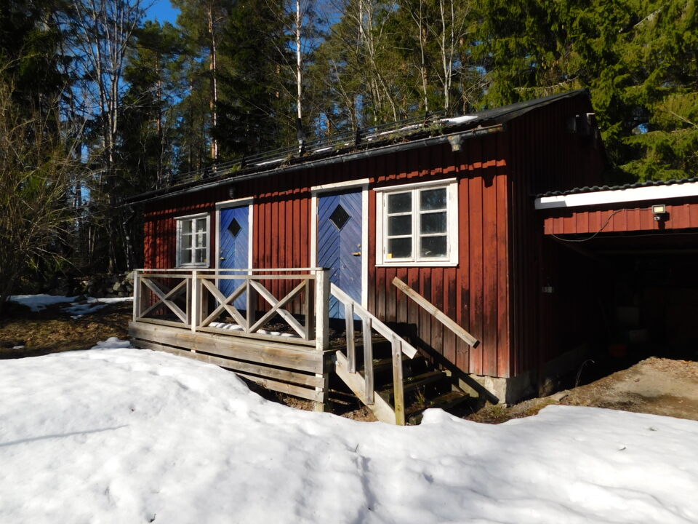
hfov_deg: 73.9
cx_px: 349
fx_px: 464
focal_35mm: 23
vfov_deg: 58.9
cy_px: 262
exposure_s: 1/400
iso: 125
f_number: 6
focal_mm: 4
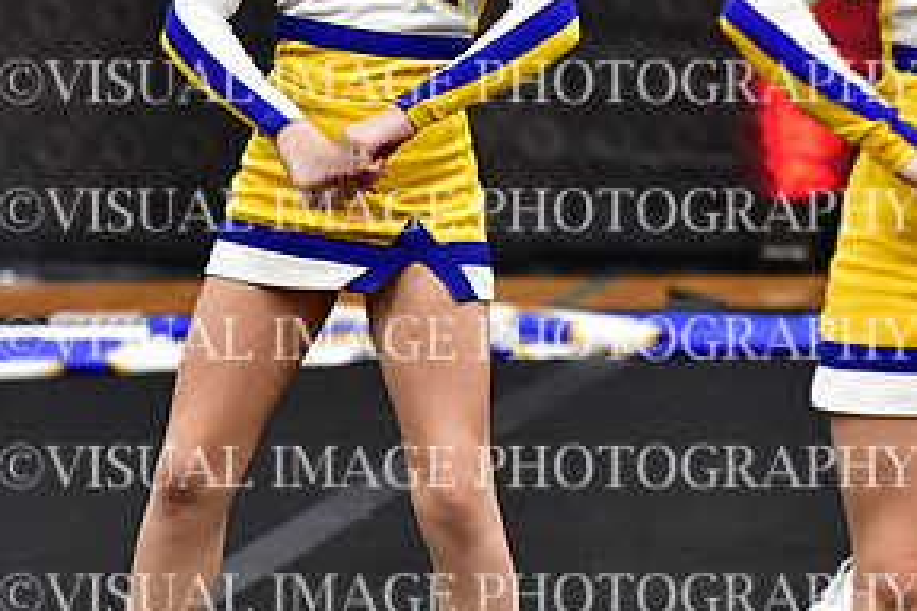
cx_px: 458
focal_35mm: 604
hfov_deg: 3.4
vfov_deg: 2.3
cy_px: 18
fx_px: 15384
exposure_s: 1/500
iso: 5000
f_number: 3.5
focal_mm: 200
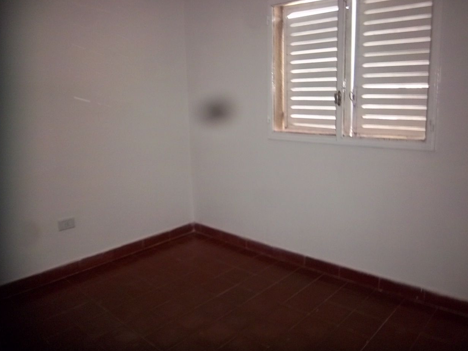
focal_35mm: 29
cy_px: 172
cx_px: 237
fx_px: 392
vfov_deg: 48.2
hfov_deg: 61.7
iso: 160
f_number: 3.5
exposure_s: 1/30
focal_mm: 5.1
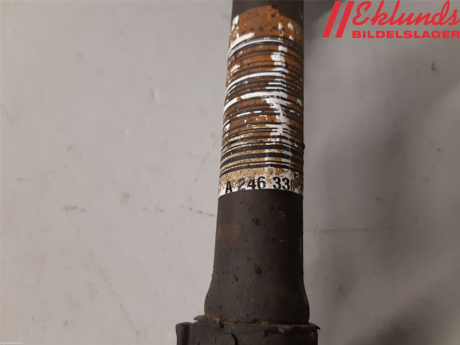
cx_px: 230
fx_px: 346
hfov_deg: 67.3
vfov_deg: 53.1
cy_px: 172
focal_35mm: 26
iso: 125
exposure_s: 1/50
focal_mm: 3.93
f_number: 1.7
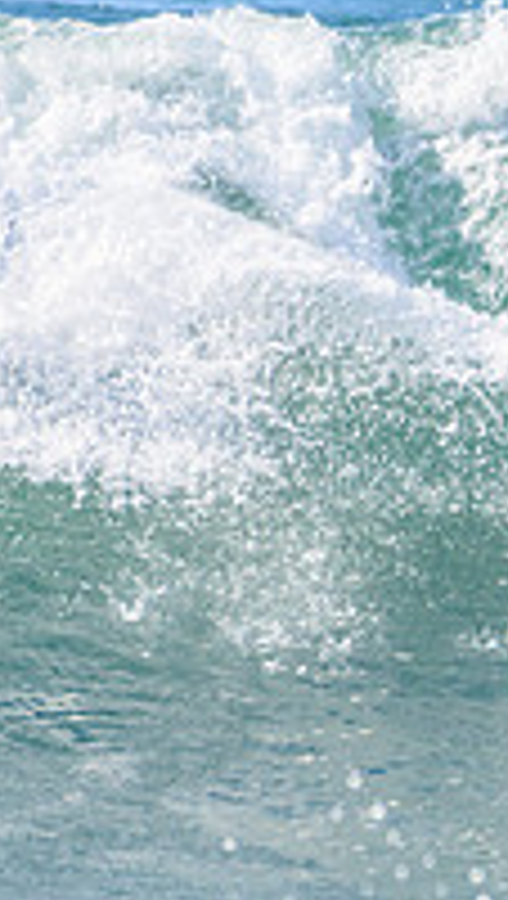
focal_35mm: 2277
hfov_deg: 0.5
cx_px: 1151
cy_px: 340
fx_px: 54344
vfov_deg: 0.9
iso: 450
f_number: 5.6
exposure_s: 1/2000
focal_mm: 500
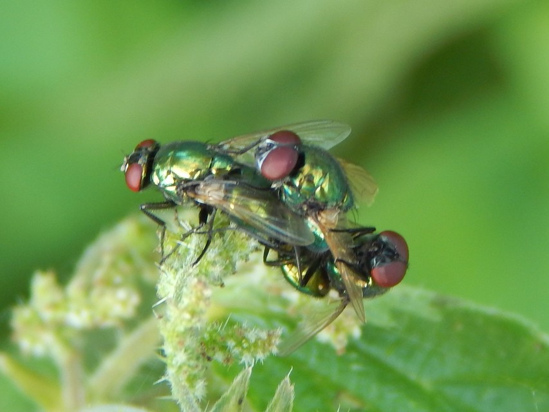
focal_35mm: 131
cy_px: 206
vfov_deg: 11.3
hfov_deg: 15.1
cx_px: 274
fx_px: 2078
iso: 125
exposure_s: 1/60
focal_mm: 23.4
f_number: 4.8
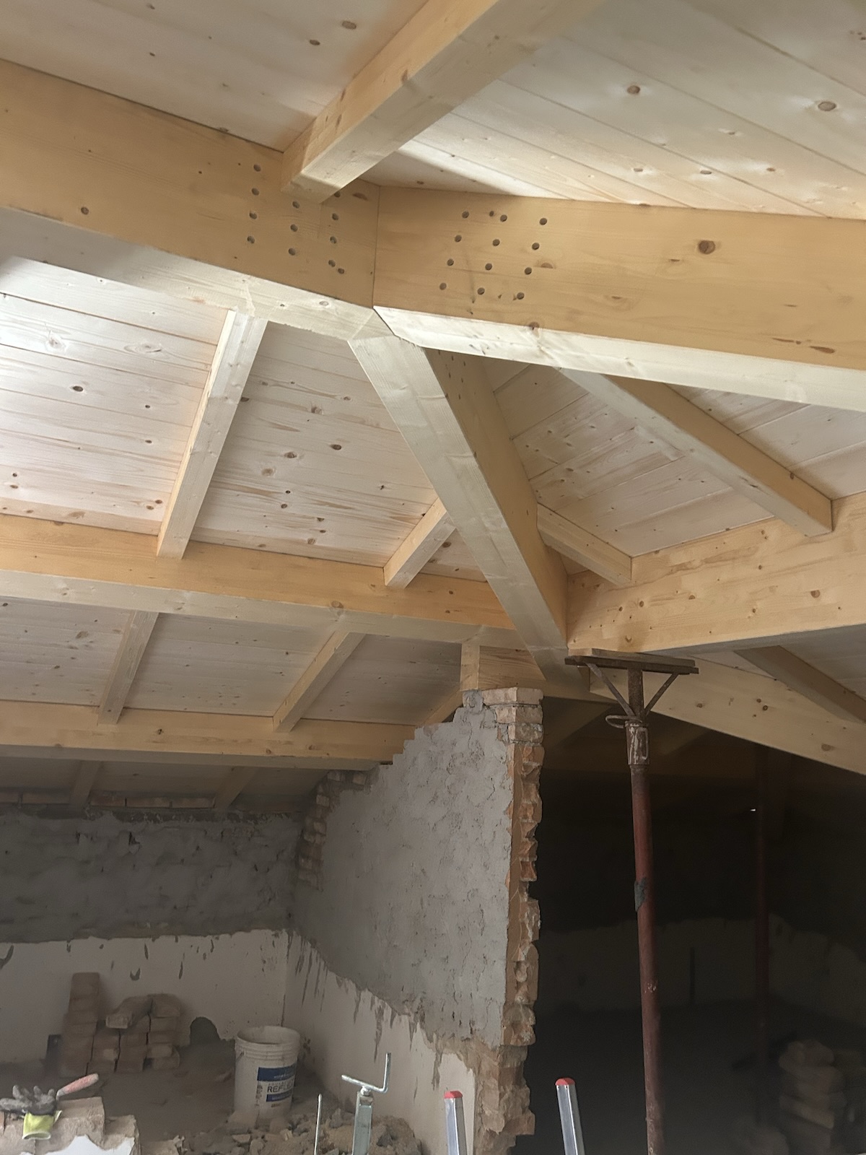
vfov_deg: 67.3
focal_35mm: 26
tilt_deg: +10.4
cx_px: 433
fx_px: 867
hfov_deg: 53.1
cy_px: 578
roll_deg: -3.2
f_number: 1.5
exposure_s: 1/50
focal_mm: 5.7
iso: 400
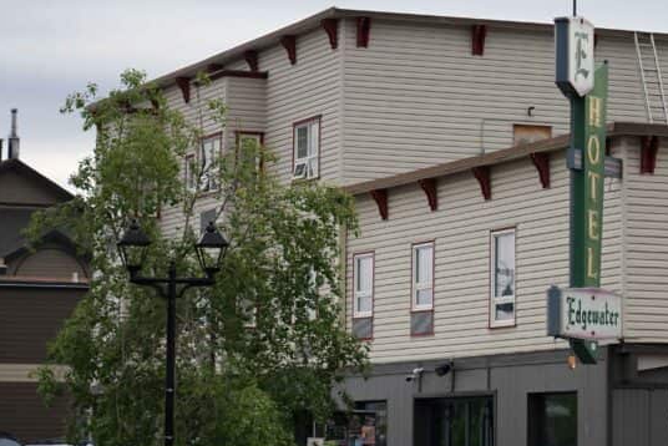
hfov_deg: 13.8
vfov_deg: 9.3
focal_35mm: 147
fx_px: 2729
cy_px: 185
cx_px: 594
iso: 320
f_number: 4
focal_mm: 77
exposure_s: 1/2000
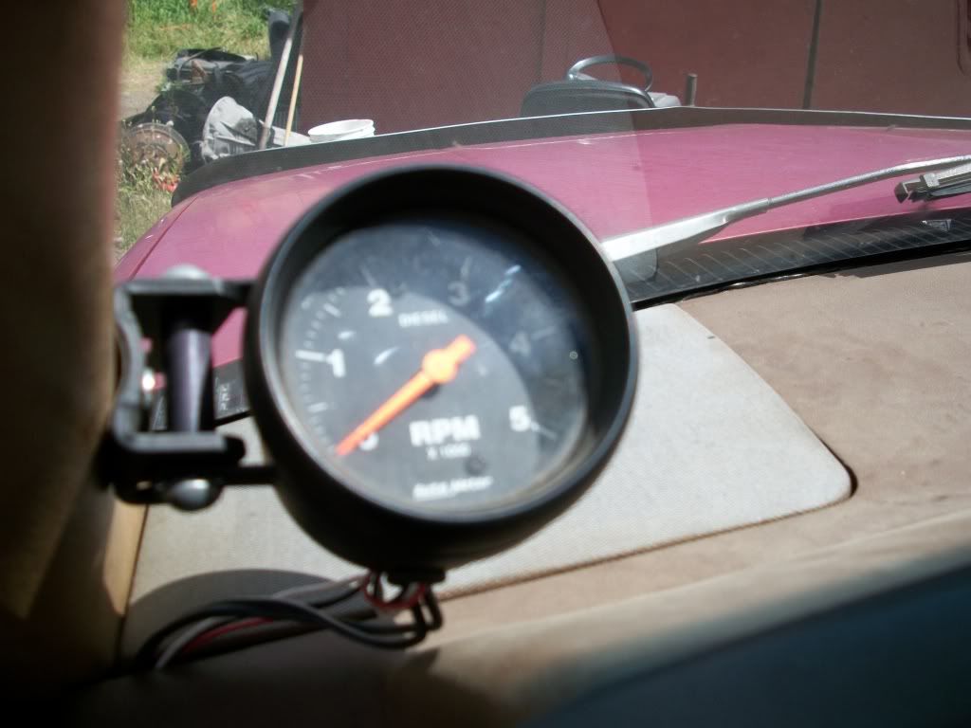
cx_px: 486
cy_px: 364
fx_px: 982
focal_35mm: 35
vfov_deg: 40.7
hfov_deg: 52.6
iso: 80
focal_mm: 6.3
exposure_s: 1/640
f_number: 3.1
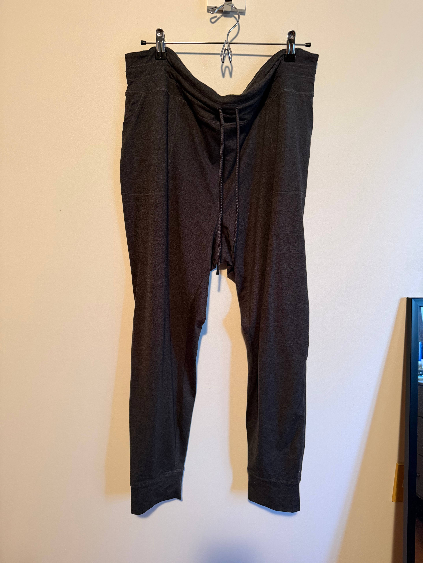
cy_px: 282
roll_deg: -0.4
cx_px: 212
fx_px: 391
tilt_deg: -11.6
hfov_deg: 56.8
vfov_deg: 71.6
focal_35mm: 24
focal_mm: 6.76
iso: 320
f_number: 1.78
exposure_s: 1/60
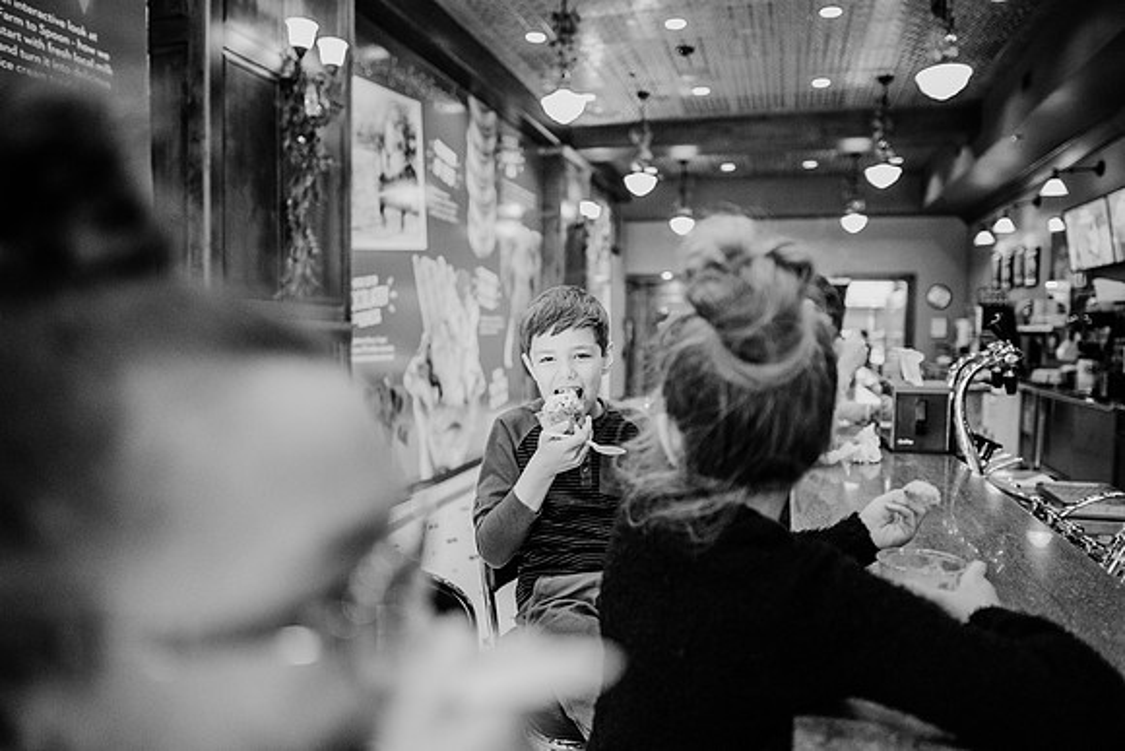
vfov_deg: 53.2
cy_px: 376
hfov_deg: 73.7
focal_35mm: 24
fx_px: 750
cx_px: 562
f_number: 2
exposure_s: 1/640
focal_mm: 24
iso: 5000
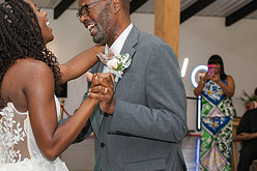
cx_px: 44
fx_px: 649
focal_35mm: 91
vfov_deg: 14.9
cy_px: 142
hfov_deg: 22.0
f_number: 3.2
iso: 800
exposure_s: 1/200
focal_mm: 35
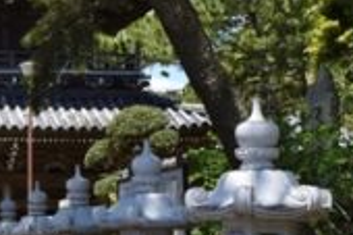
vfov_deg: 10.8
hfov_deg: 15.1
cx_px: -156
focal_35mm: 127
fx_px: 1244
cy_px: 148
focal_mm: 24
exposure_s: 1/320
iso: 200
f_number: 9
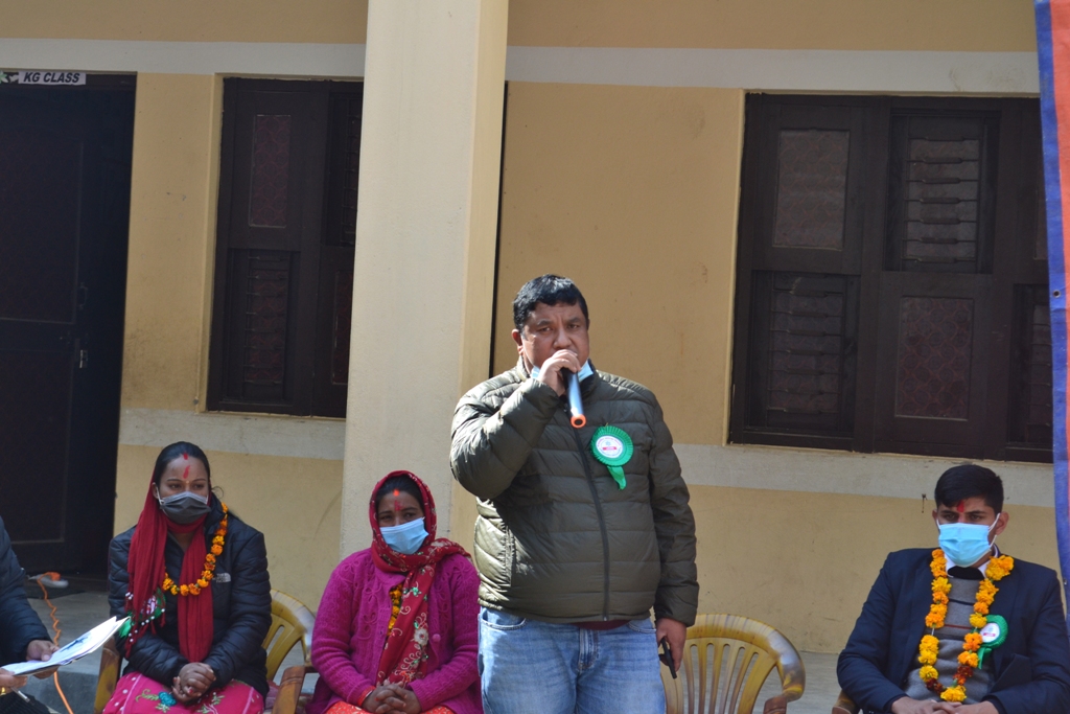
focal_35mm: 82
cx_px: 535
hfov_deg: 24.6
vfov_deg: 16.6
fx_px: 2452
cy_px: 357
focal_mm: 55
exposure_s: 1/160
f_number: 9
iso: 400
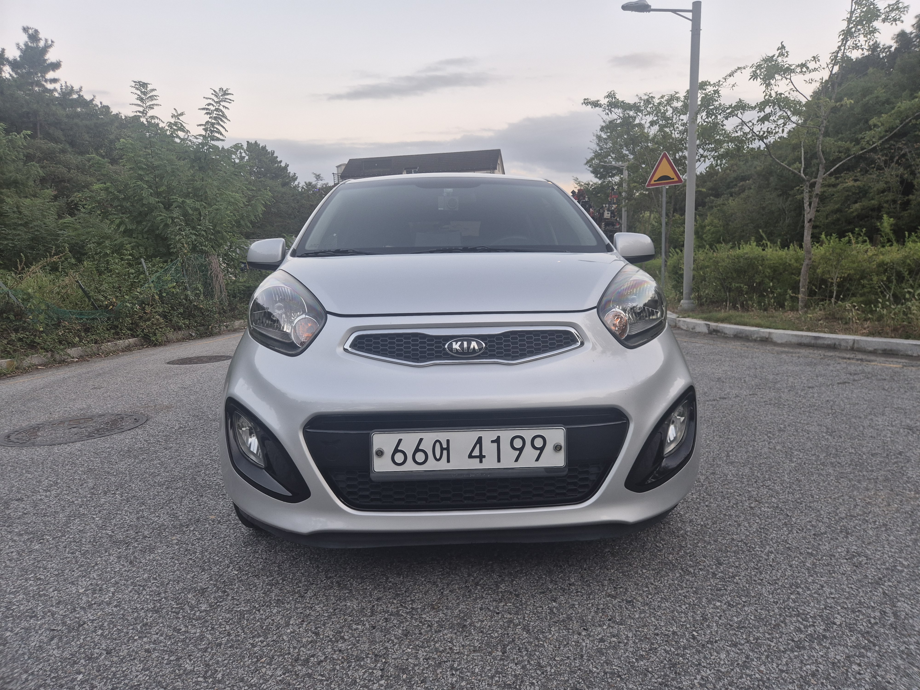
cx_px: 460
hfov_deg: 73.9
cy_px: 345
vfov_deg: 58.9
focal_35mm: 23
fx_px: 611
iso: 125
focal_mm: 5.4
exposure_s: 1/180
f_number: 1.8
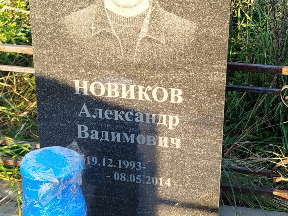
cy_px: 108
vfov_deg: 20.4
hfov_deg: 27.0
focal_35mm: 72
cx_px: 144
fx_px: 599
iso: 50
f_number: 1.7
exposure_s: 1/100
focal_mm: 5.31
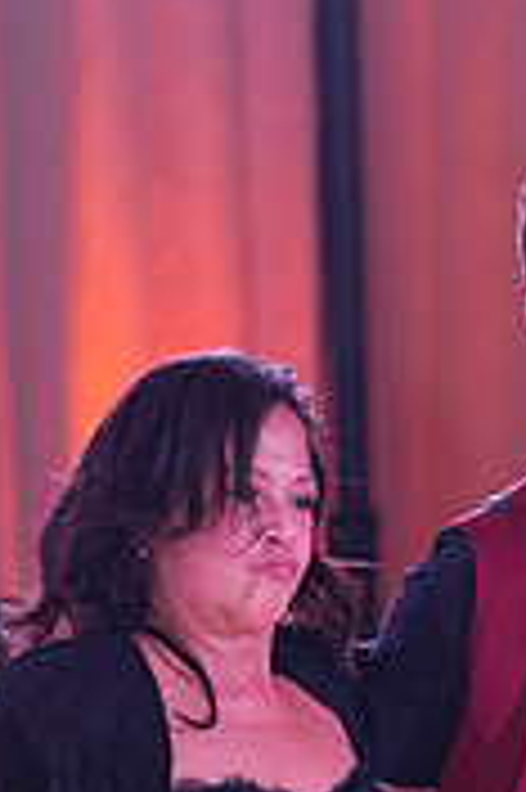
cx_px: 447
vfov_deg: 4.5
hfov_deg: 3.0
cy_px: 1112
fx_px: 10013
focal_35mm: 456
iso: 1000
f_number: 4
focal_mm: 138
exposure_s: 1/200
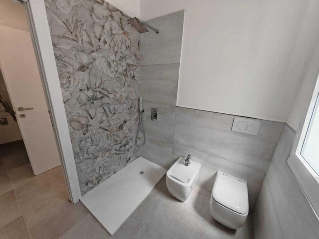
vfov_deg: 89.9
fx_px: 120
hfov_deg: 106.2
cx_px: 160
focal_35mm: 13
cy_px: 120
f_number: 2
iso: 125
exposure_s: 1/50
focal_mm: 1.82
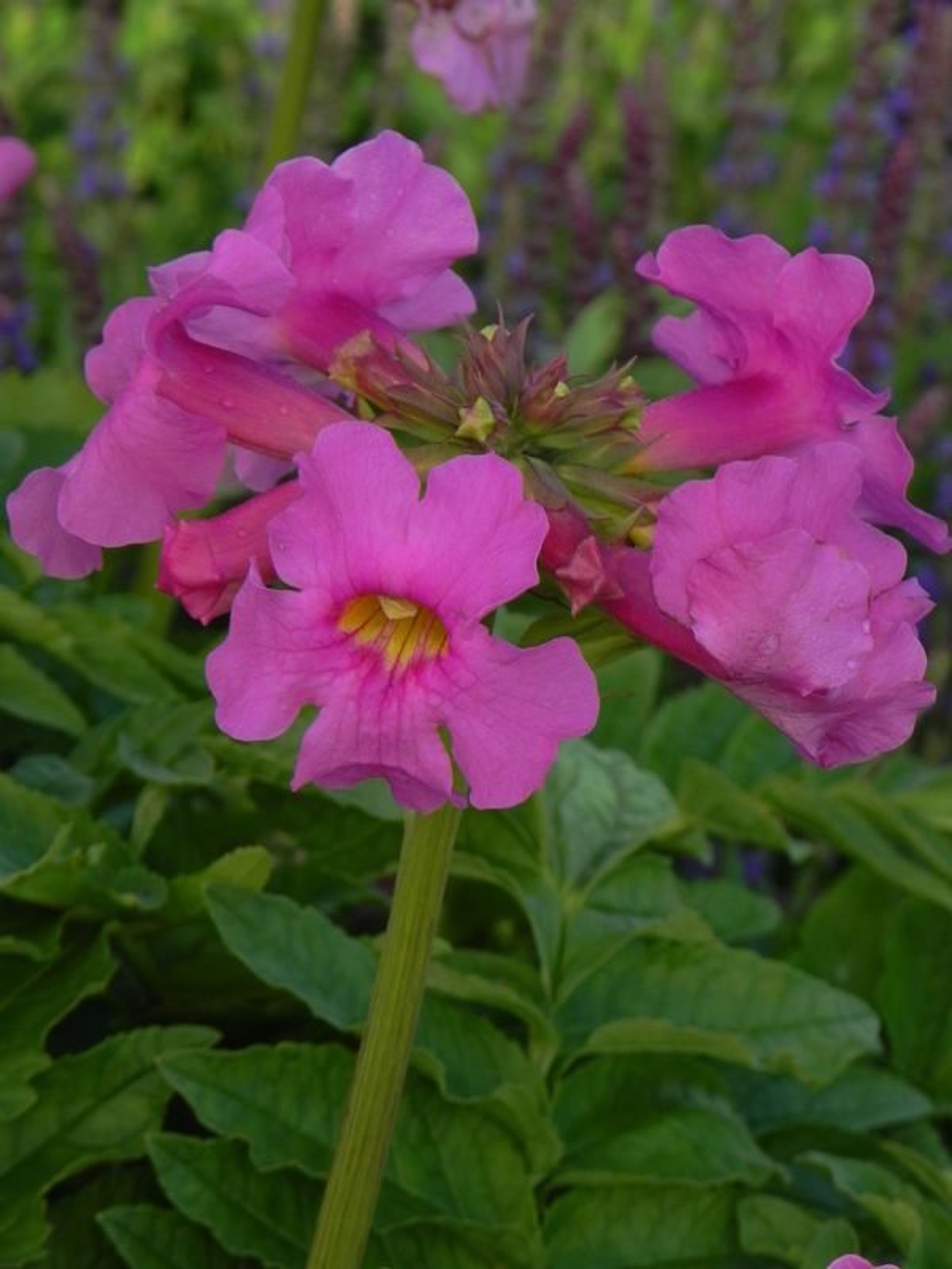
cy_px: 634
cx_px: 476
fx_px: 5940
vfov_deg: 12.2
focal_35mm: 162
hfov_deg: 9.2
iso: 160
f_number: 5
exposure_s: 1/500
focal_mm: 28.8
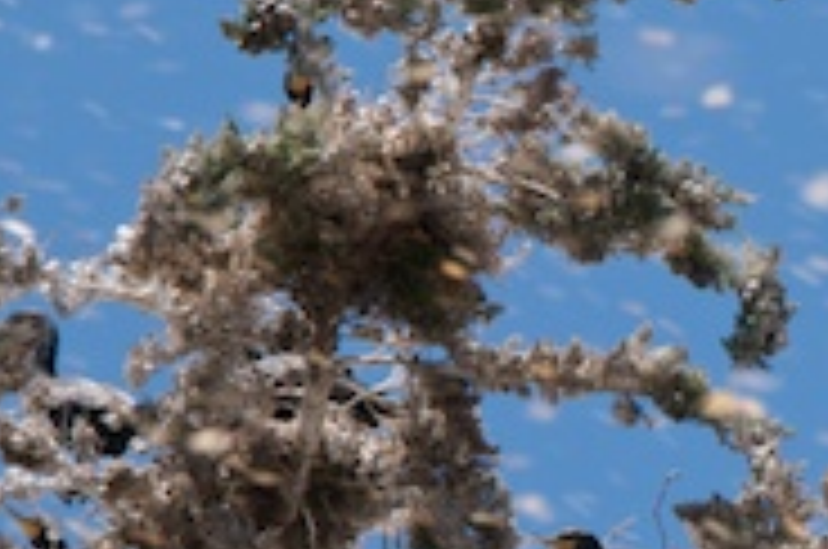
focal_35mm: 705
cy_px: 328
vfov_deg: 1.9
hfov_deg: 2.9
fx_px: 16181
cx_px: 986
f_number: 13
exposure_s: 1/200
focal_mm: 135
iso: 250
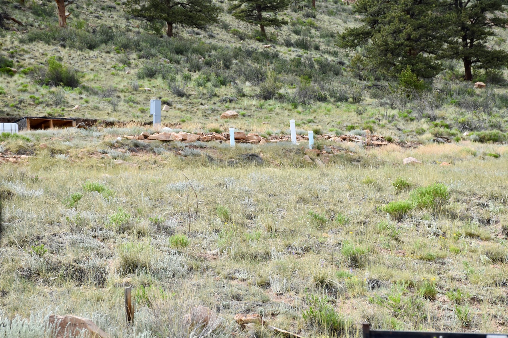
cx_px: 254
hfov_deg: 18.2
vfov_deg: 12.2
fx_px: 1587
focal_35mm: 112
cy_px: 169
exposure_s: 1/320
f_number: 9
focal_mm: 75
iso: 200
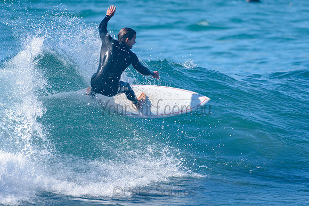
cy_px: 86
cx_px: 137
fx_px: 5261
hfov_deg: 3.4
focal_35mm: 613
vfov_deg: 2.2
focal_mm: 500
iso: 320
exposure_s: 1/2000
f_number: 5.6
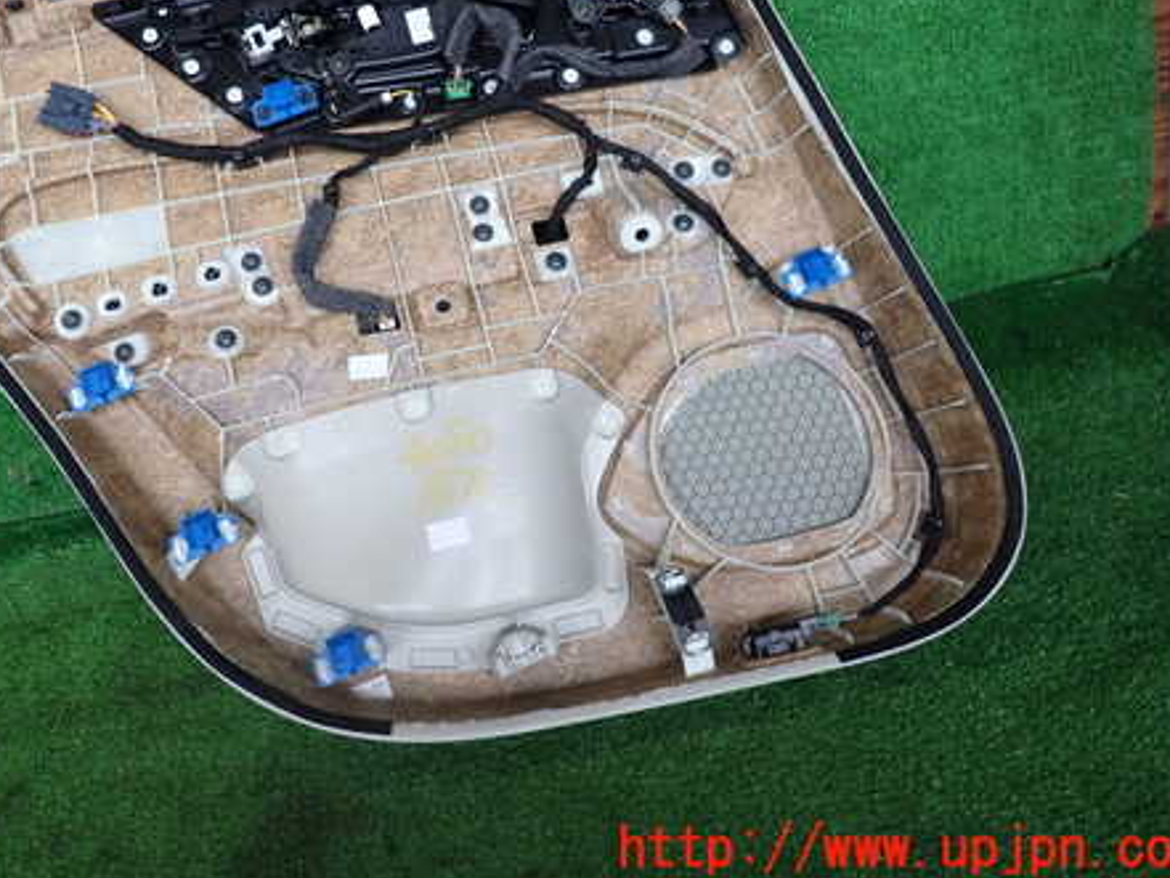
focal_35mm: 34
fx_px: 1149
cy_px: 286
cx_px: 422
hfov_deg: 53.2
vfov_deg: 41.2
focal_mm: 4.5
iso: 200
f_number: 2
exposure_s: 1/60
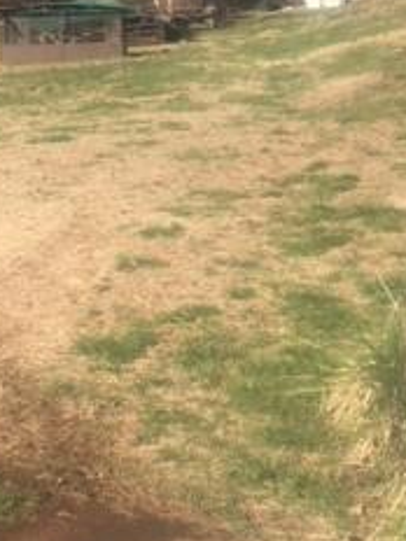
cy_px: 84
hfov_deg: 18.0
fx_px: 1251
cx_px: 2
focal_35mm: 80
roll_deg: -0.4
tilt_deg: -3.0
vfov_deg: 23.9
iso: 25
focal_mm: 4.15
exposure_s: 1/1183
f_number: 2.2
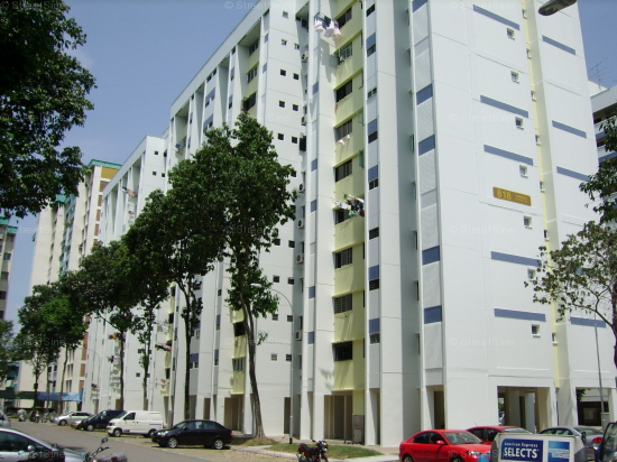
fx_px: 624
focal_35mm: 35
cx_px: 308
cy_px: 231
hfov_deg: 52.6
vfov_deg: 40.7
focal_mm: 5.95
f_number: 5.8
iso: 50
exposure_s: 1/771
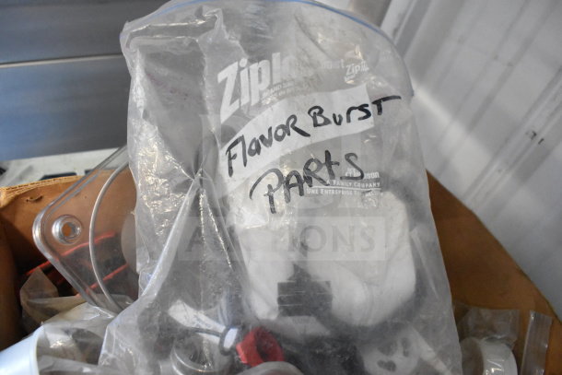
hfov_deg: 67.4
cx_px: 281
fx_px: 422
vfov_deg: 48.0
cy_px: 188
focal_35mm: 27
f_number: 5.6
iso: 6400
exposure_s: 1/125
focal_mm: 18
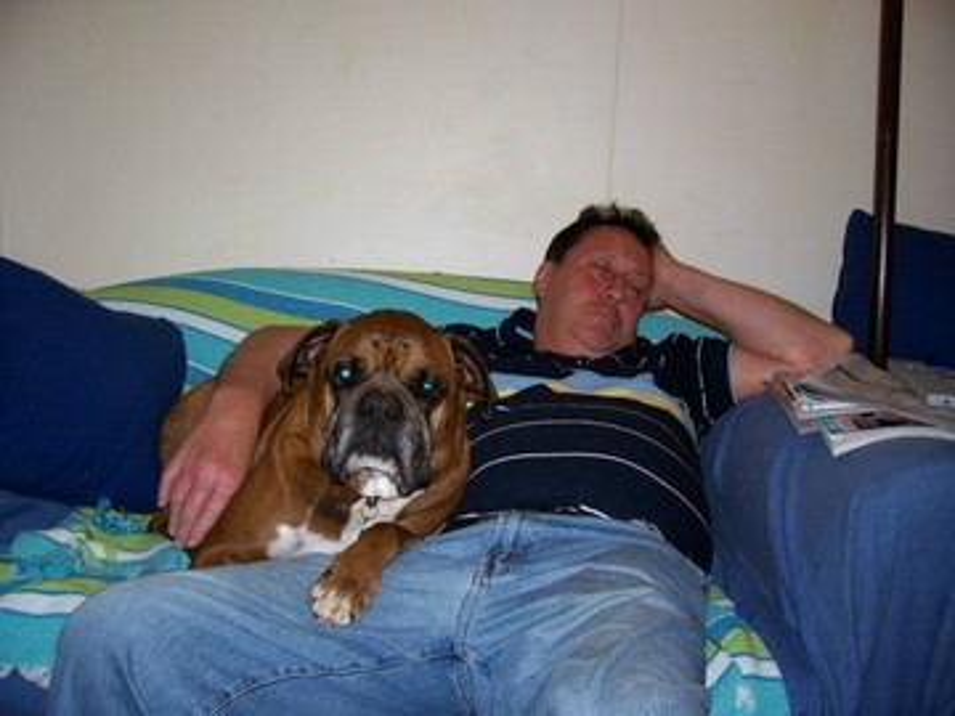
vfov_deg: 41.8
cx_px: 478
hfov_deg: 54.0
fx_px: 938
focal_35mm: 34
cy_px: 358
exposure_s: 1/45.3
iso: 80
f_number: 2.7
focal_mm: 5.6
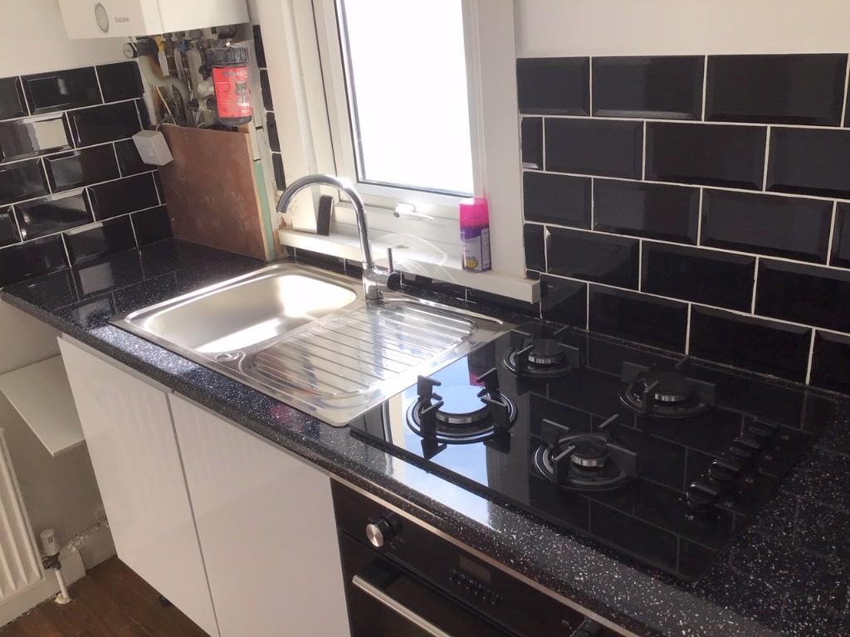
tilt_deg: -22.5
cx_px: 425
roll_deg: +2.7
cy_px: 318
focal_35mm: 31
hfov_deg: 58.4
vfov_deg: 45.4
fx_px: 761
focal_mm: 3.3
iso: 40
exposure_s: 1/100
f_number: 2.4
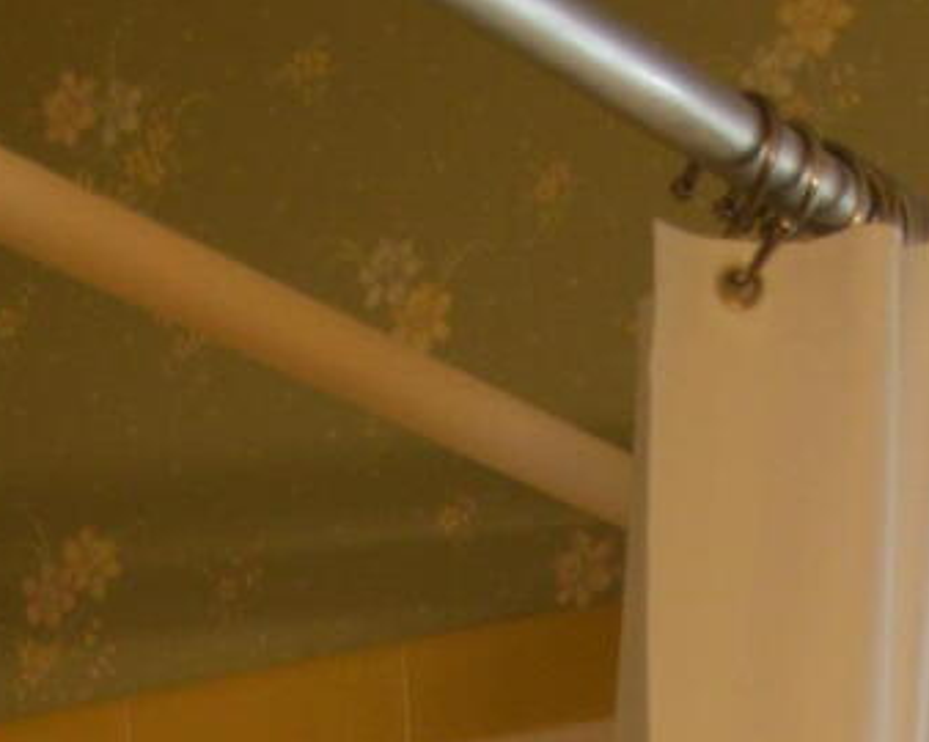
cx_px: 557
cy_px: 2635
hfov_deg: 12.9
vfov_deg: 7.9
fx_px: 4122
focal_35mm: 150
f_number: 3.5
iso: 450
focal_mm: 18
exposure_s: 1/60
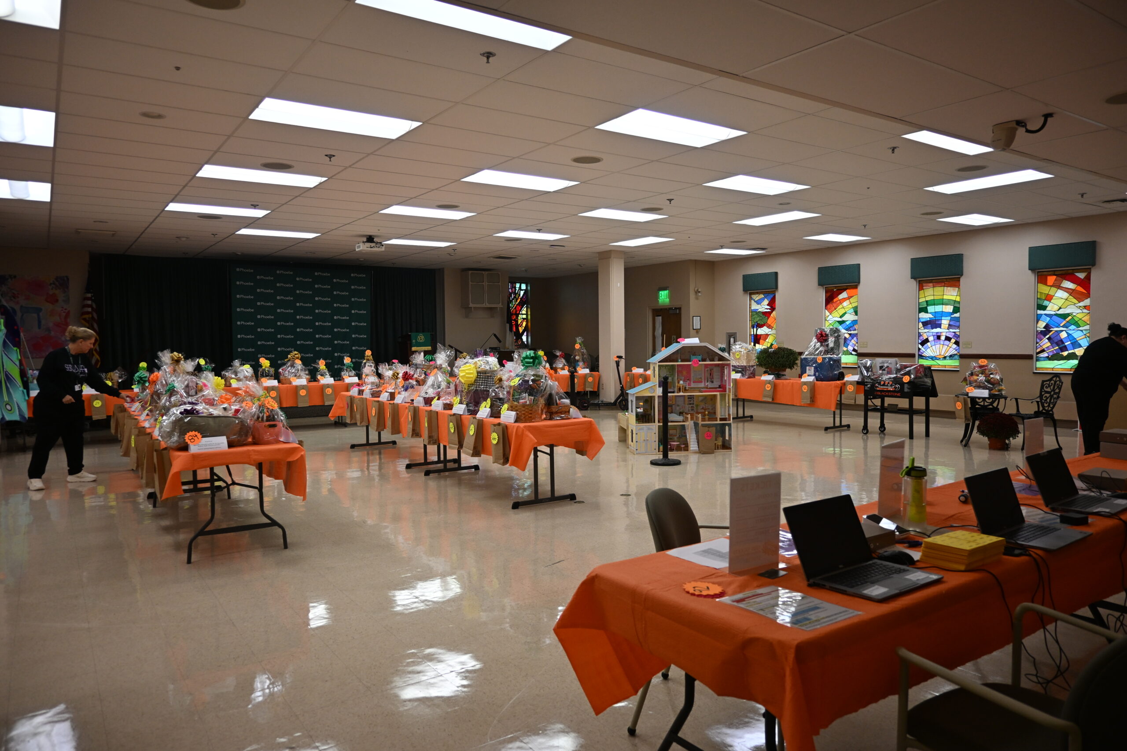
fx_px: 751
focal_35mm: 24
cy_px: 376
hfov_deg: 73.7
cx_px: 564
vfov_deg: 53.1
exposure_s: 1/125
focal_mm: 16
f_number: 3.5
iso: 450
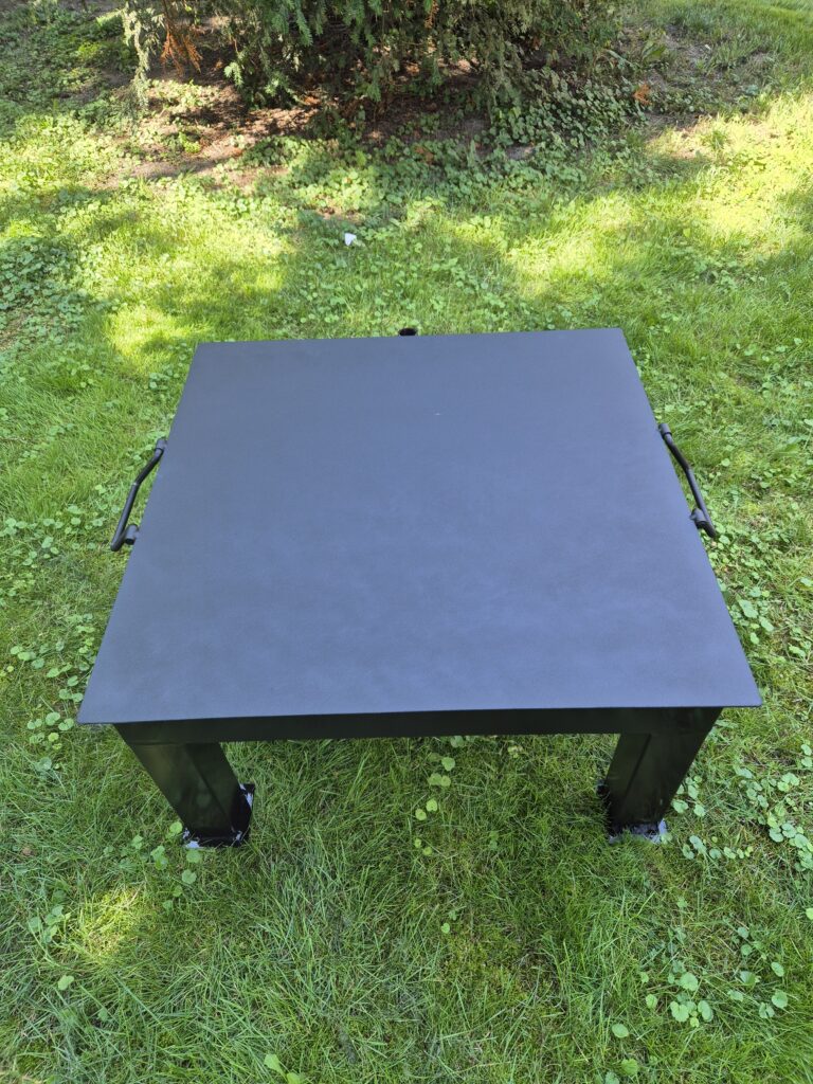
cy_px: 542
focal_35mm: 23
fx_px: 720
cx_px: 406
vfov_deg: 73.9
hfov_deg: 58.9
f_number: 1.8
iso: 50
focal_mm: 5.4
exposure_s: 1/180
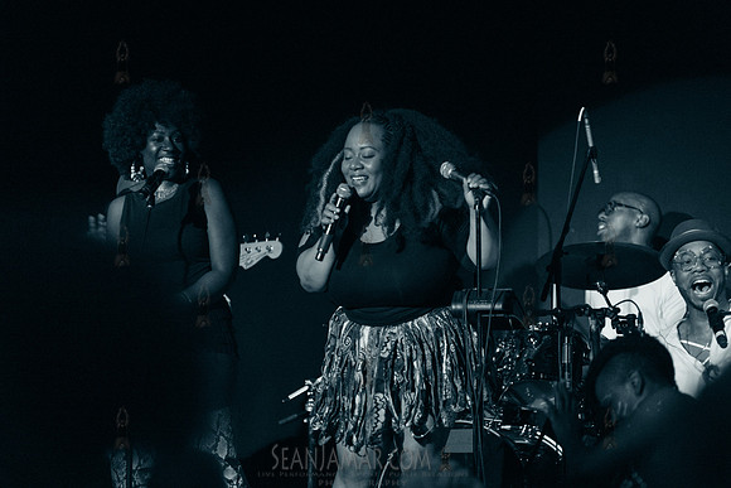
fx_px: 3757
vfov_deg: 7.4
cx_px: 366
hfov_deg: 11.1
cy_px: 244
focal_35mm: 185
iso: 4000
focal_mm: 185
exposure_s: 1/200
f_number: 2.8
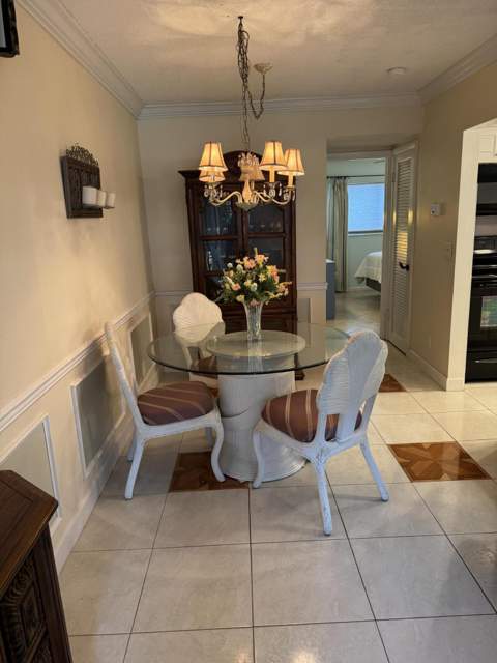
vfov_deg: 71.6
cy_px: 332
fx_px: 459
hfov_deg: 56.8
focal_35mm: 24
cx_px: 248
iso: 320
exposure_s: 1/60
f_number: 1.78
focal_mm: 6.76
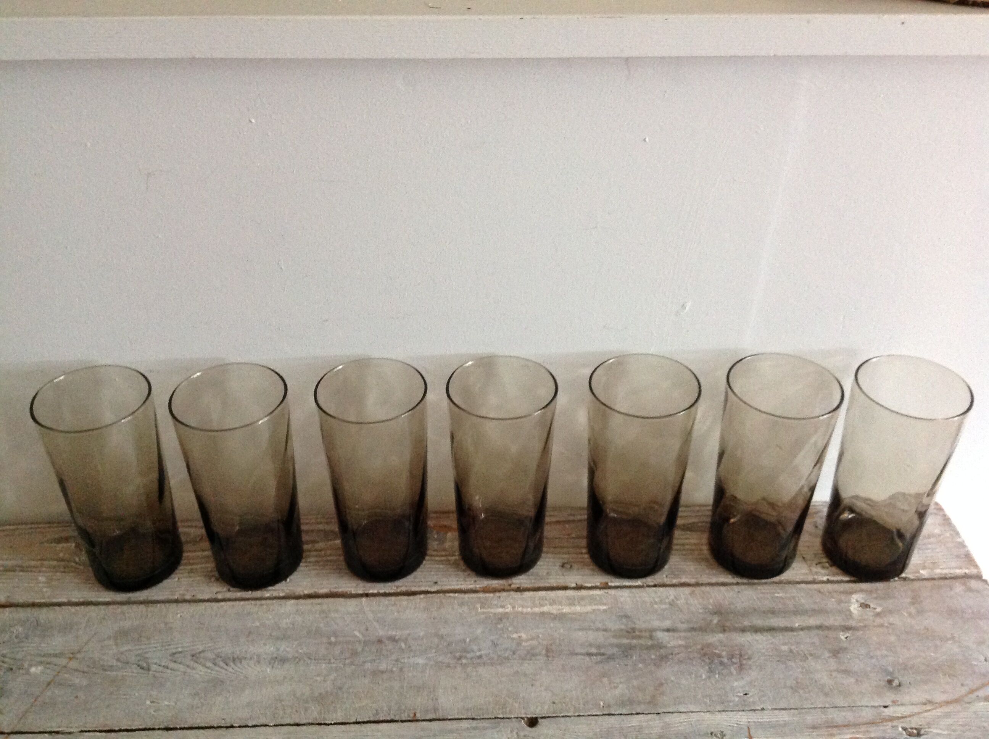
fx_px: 998
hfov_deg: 52.7
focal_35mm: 35
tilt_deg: -37.5
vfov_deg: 40.6
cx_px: 494
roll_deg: -0.1
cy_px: 370
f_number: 2.4
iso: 400
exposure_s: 1/15
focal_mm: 4.28
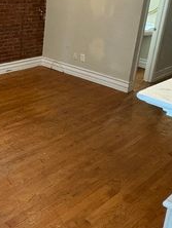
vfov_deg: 43.8
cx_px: -14
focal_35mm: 42
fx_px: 278
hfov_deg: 30.9
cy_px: 68
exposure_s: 1/60
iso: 500
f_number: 2.2
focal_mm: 2.22
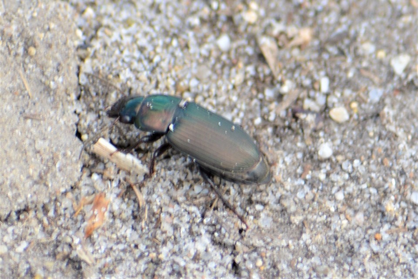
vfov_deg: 3.1
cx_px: 209
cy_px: 140
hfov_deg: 4.6
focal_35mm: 450
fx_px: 5225
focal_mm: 300
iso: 180
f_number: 8
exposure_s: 1/125
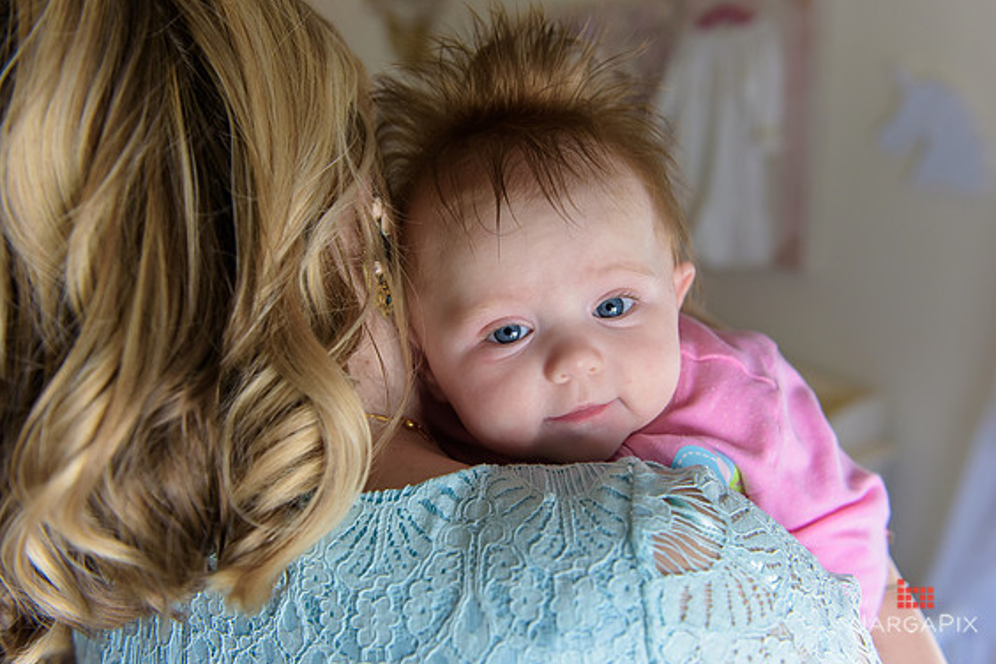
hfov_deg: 54.4
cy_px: 329
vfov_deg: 37.9
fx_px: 968
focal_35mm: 35
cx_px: 510
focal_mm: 34
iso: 1600
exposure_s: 1/125
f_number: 3.2
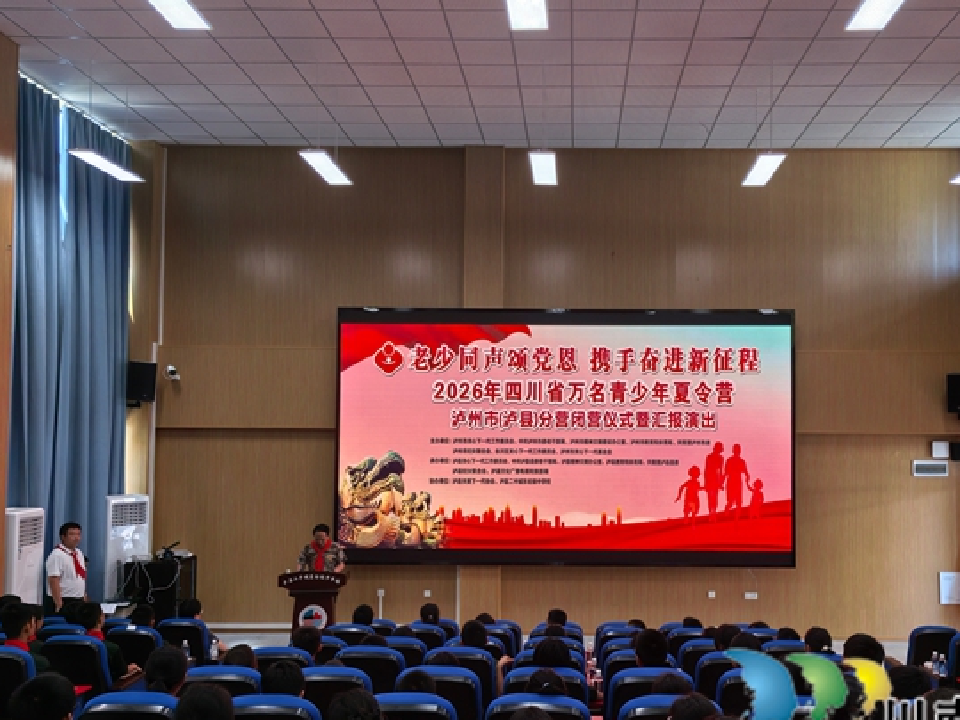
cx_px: 567
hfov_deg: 56.5
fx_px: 887
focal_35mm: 32
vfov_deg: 44.1
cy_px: 402
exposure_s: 1/100
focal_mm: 5.52
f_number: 1.9
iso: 64
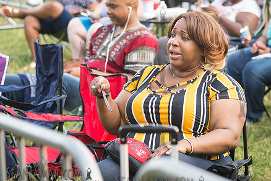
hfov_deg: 14.7
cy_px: 77
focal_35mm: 139
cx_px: 162
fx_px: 1046
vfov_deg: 9.9
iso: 400
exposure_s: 1/160
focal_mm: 105
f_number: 5
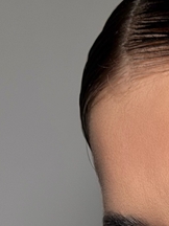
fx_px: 1347
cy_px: 276
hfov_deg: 7.0
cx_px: 297
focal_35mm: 207
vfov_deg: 9.4
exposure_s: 1/122
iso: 50
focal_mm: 6.76
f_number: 1.78
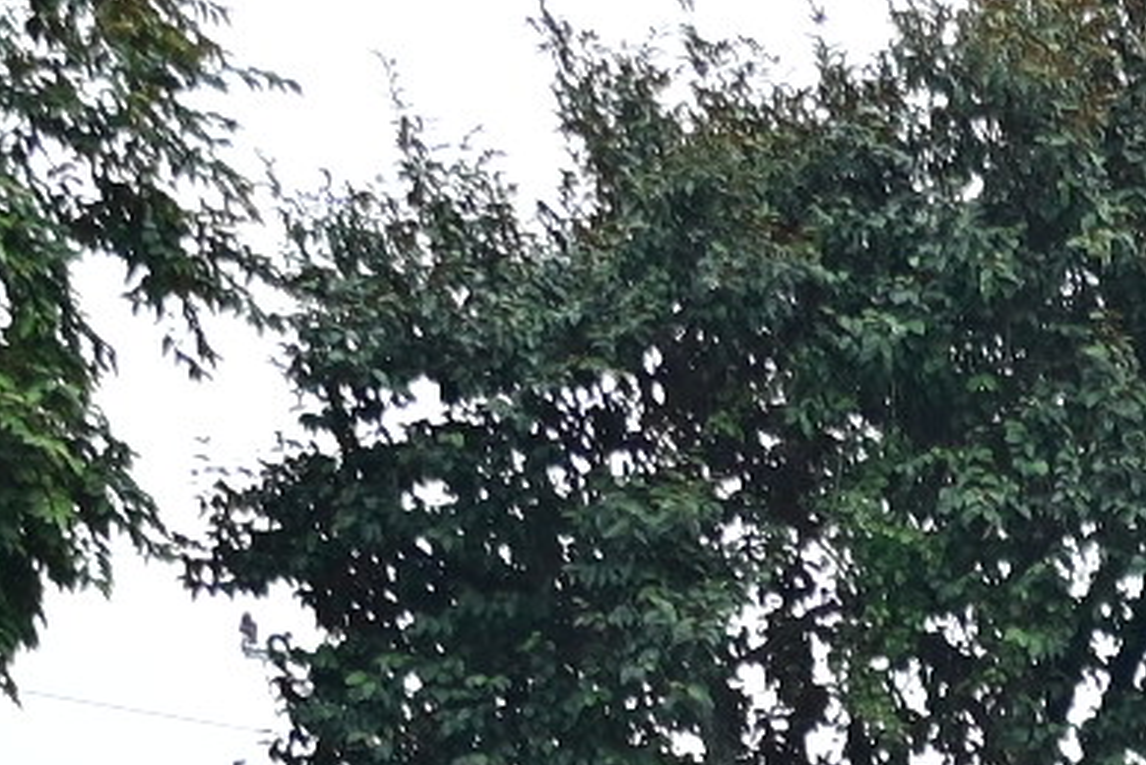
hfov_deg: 9.8
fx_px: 6464
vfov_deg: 6.6
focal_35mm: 203
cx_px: 1760
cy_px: 1574
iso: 320
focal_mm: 27
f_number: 5
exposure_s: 1/200
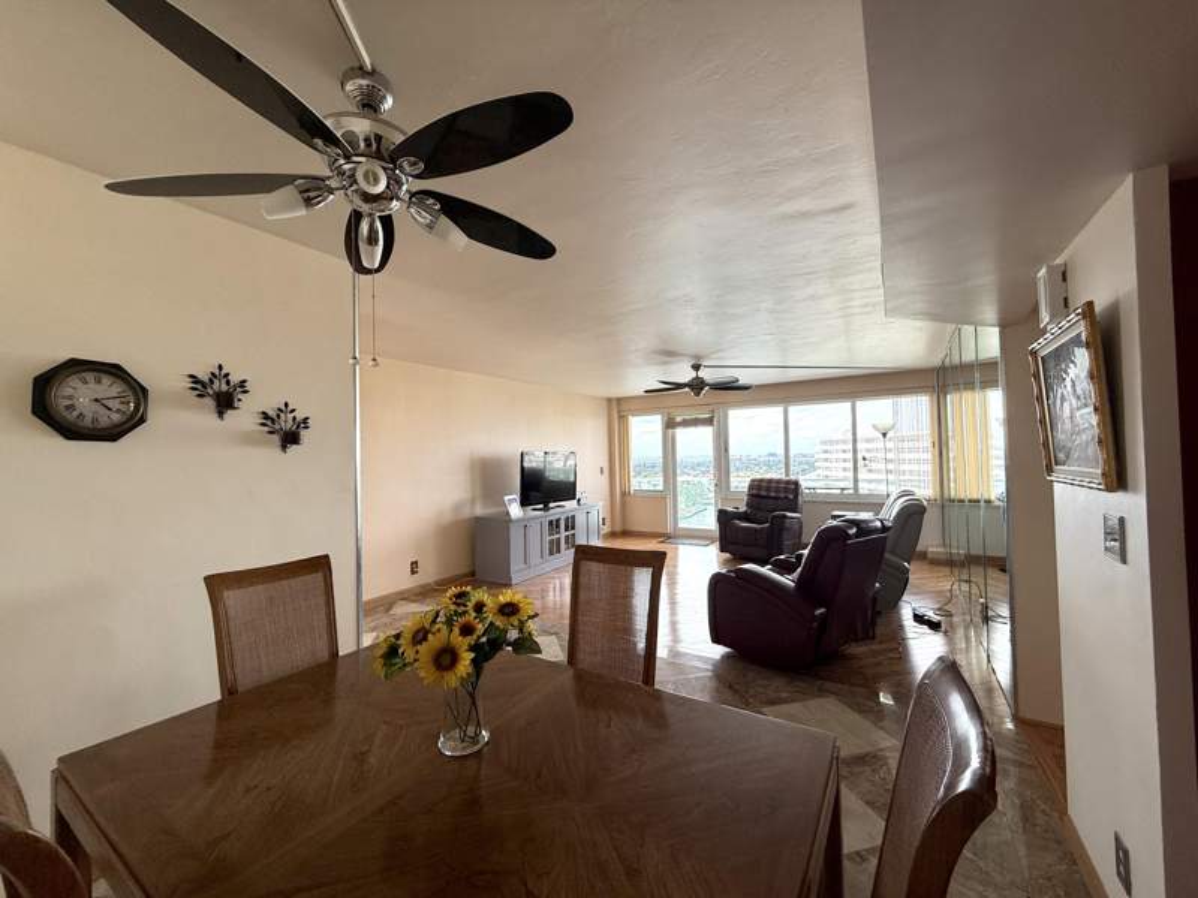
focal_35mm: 14
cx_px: 599
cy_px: 449
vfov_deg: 85.7
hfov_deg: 102.1
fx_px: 485
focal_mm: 2.22
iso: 64
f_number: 2.2
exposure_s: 1/118
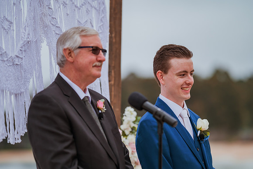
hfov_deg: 15.2
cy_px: 84
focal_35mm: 135
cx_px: 126
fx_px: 948
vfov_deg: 10.1
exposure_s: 1/3200
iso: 500
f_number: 1.8
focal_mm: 135
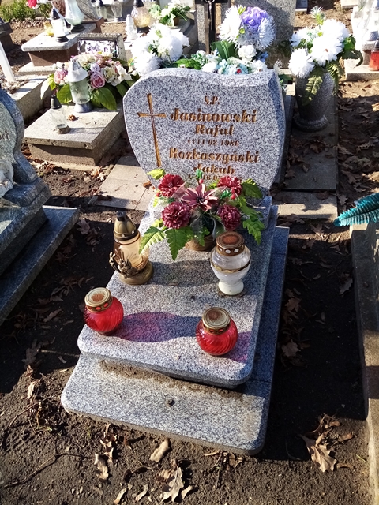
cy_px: 252
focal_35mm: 26
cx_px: 190
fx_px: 380
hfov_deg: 53.1
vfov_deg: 67.3
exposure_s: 1/478
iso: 103
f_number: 1.8
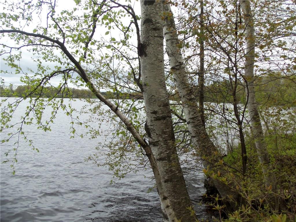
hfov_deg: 61.7
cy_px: 111
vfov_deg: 48.2
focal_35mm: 29
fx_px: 248
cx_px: 148
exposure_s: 1/400
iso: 80
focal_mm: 5.2
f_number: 3.4
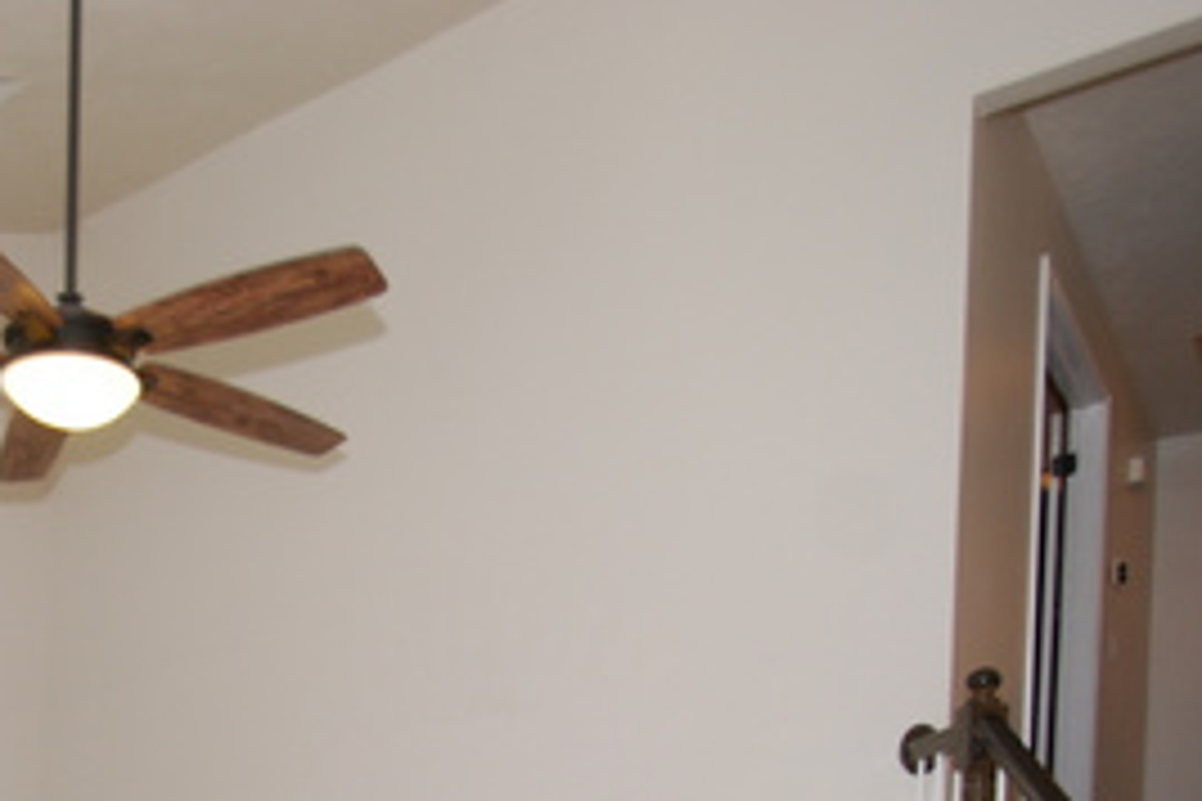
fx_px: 1202
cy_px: 954
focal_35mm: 36
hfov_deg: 50.1
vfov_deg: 31.2
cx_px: 248
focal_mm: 10
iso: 250
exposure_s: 1/60
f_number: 4
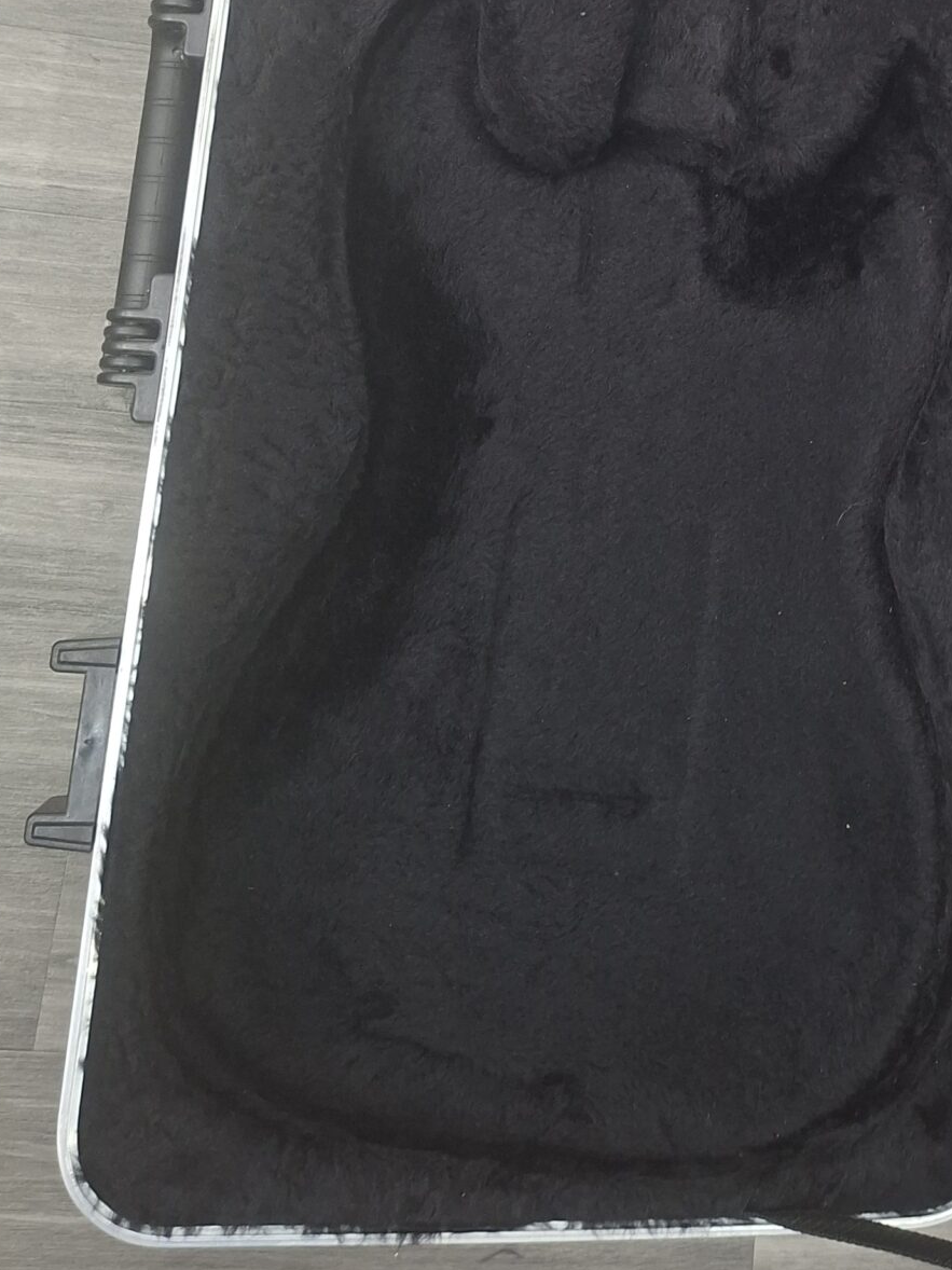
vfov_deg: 34.4
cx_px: 760
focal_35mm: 50
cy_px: -28
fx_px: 1834
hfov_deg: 28.5
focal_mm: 5.54
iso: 250
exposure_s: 1/33
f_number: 1.8
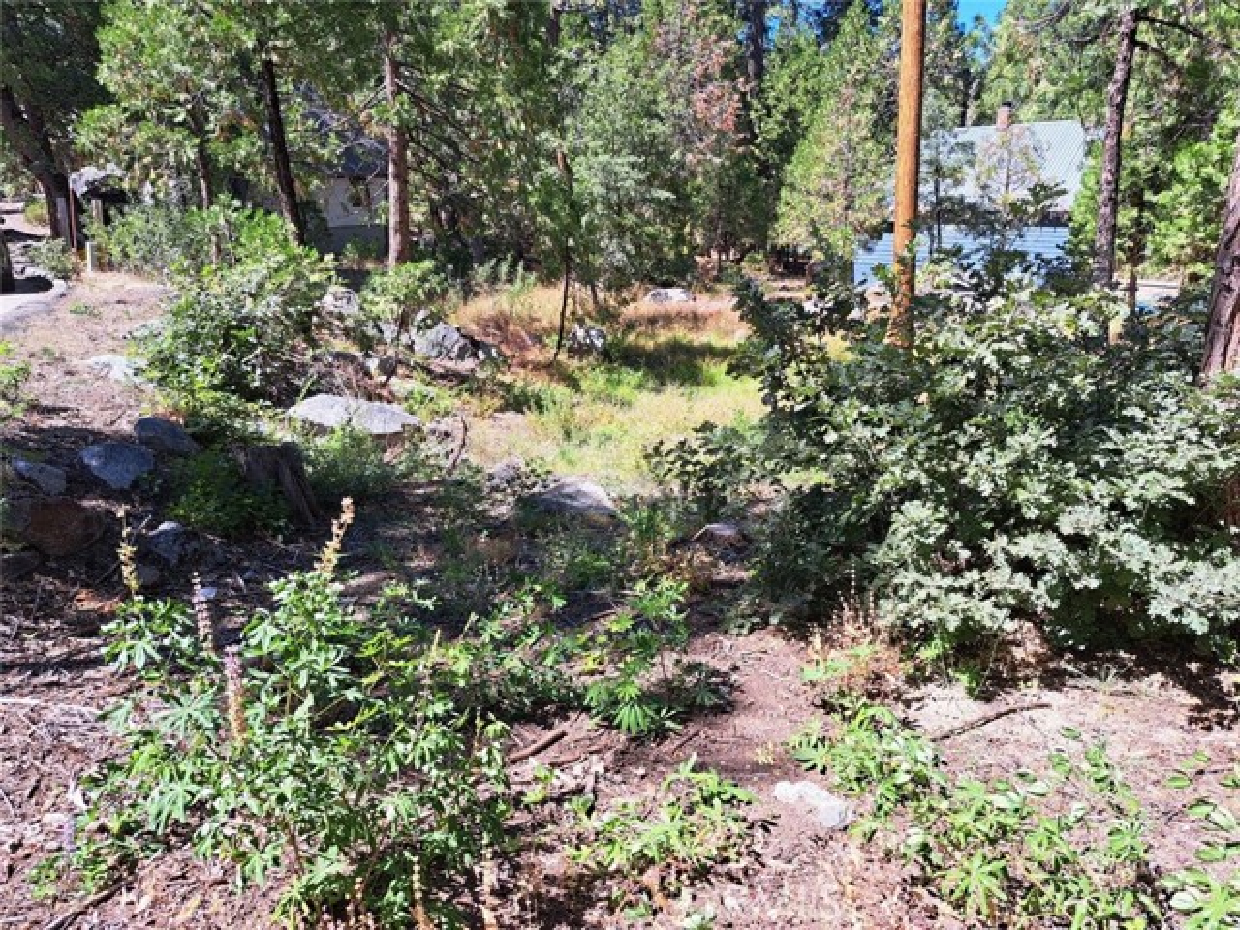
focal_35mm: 24
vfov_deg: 56.8
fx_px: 860
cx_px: 620
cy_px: 465
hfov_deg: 71.6
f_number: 1.8
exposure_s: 1/480
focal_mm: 5.23
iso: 50
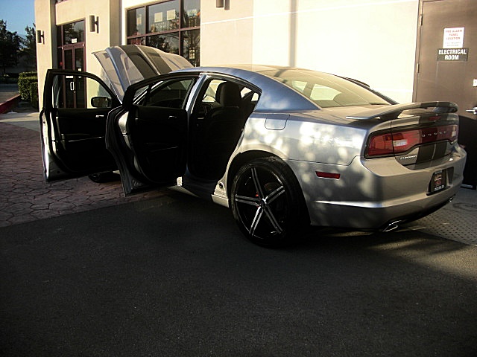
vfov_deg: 39.7
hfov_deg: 51.4
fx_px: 496
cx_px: 238
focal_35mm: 36
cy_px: 178
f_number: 2.8
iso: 50
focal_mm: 6.3
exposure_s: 1/400
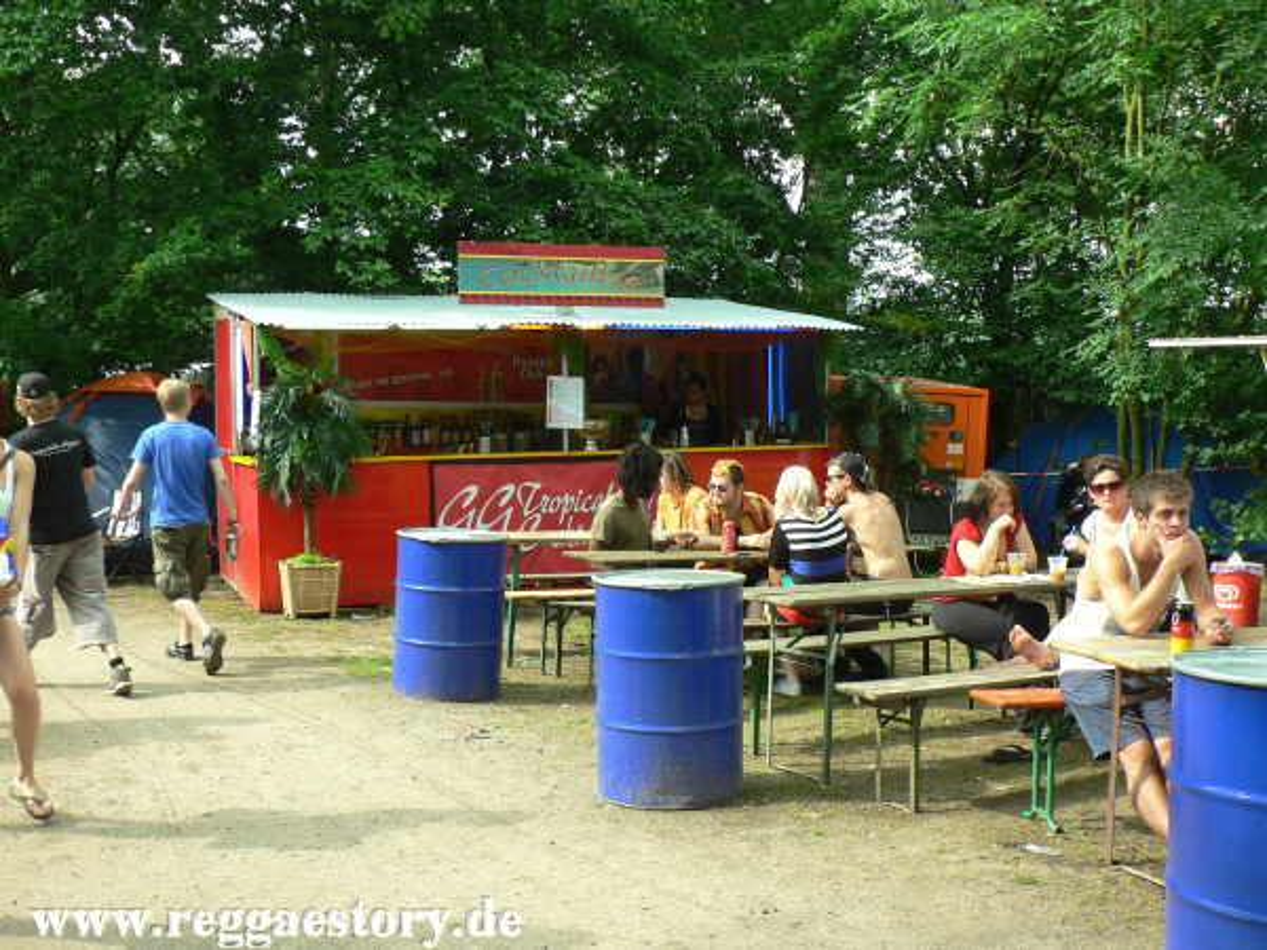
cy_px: 475
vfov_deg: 35.1
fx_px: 1501
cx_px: 634
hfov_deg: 45.8
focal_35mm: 41
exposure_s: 1/100
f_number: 3.6
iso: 64
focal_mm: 7
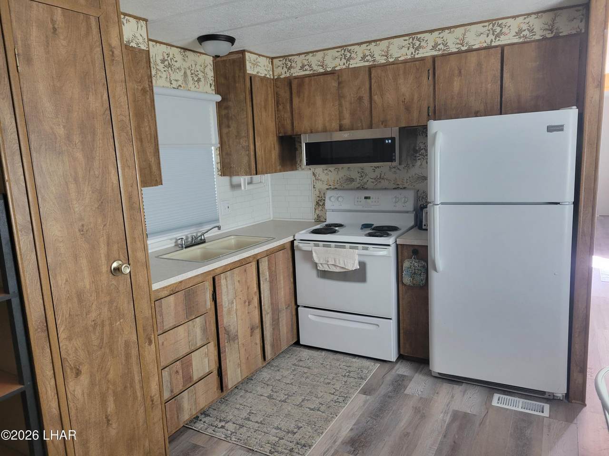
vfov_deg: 53.1
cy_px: 228
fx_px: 457
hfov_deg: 67.3
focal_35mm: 26
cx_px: 304
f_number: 1.8
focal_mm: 5.4
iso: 160
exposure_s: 1/60
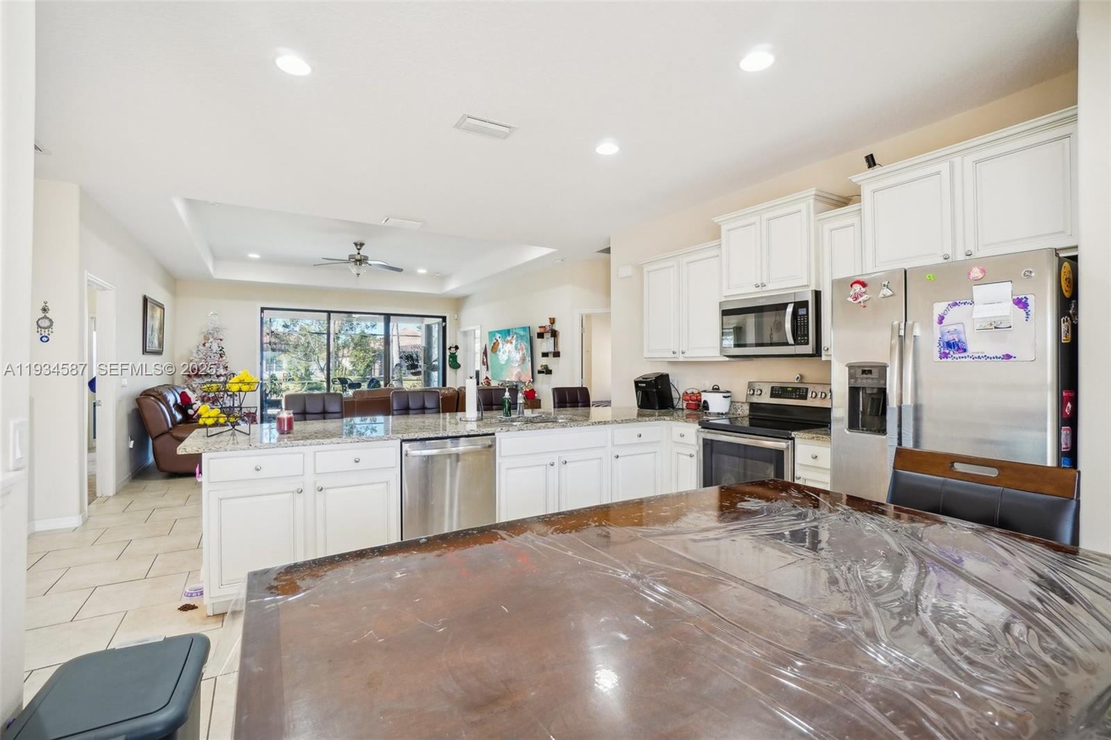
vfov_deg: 77.3
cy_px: 370
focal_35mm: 15
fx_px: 463
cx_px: 556
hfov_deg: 100.4
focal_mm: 10
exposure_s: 1/13
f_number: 8
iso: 400
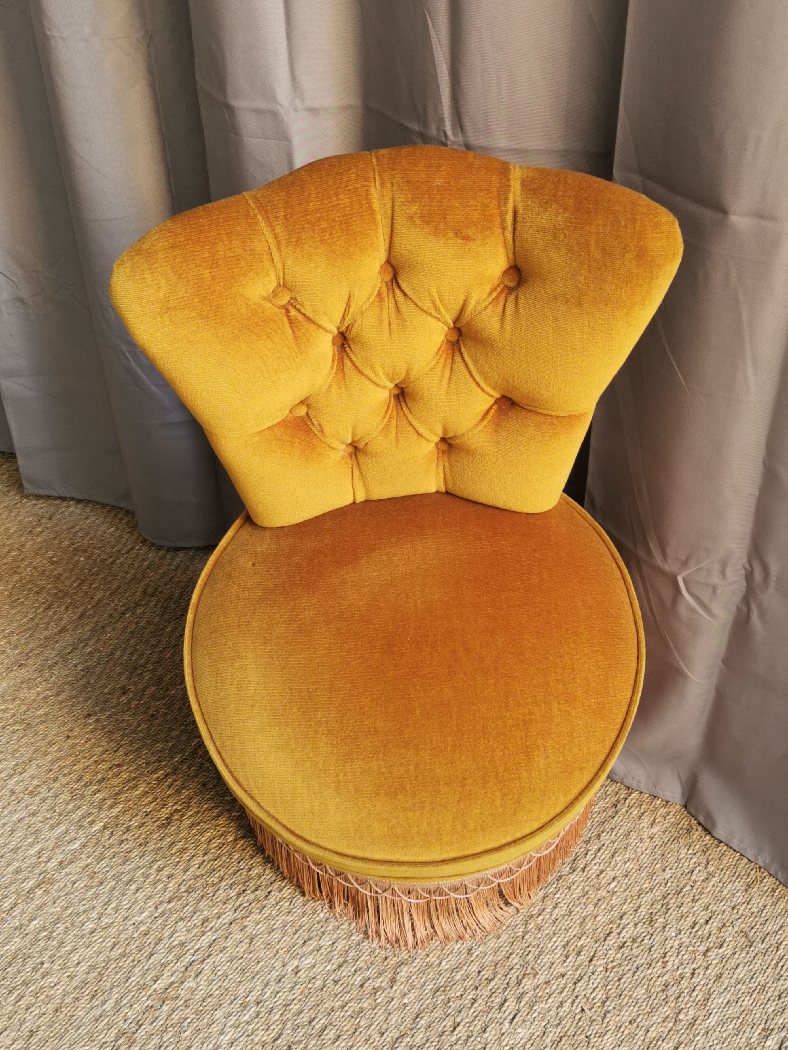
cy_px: 525
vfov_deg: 49.0
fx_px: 1153
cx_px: 394
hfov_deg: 37.7
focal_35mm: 38
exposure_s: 1/100
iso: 100
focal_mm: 5.58
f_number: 1.8
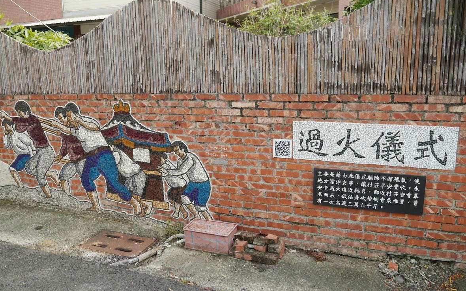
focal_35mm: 29
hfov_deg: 64.6
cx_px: 231
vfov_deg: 43.1
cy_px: 142
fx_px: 368
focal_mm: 28
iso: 100
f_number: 4.5
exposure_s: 1/200
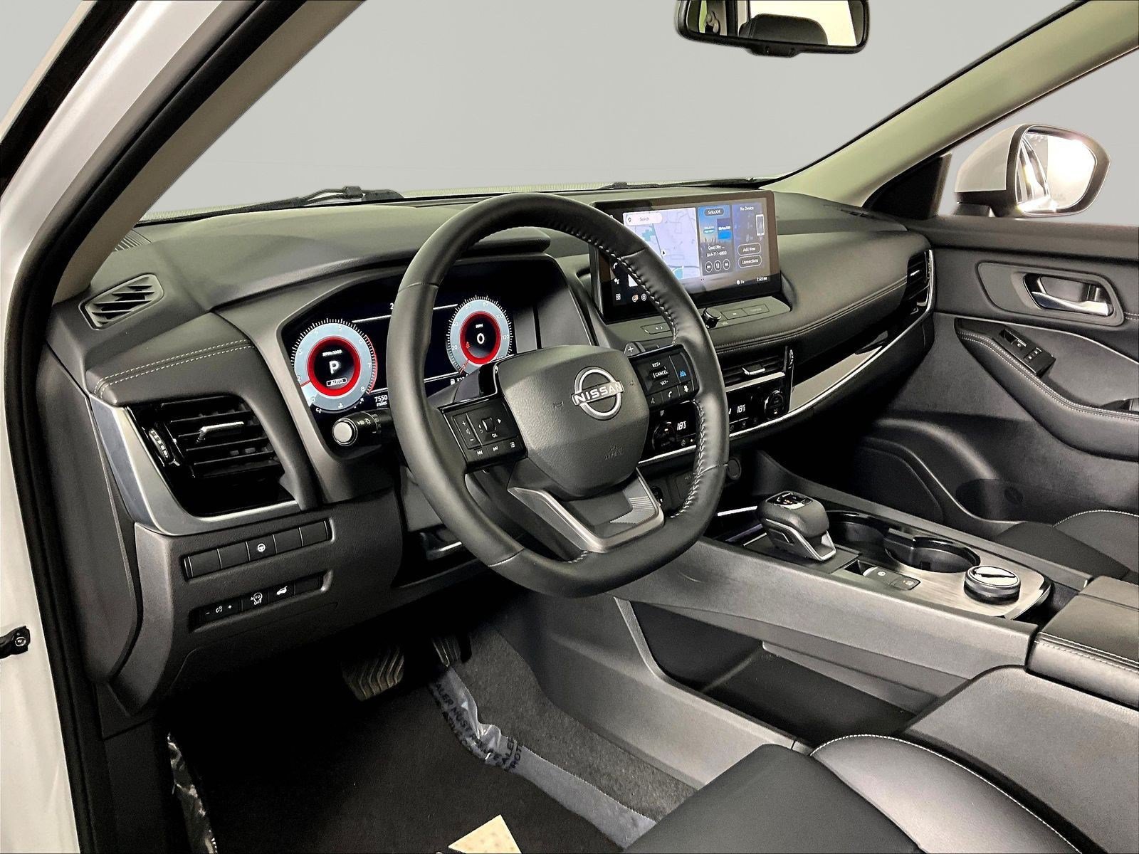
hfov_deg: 61.7
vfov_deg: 48.2
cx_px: 570
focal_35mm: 29
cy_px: 427
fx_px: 954
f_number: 1.8
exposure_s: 1/60
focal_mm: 3
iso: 125
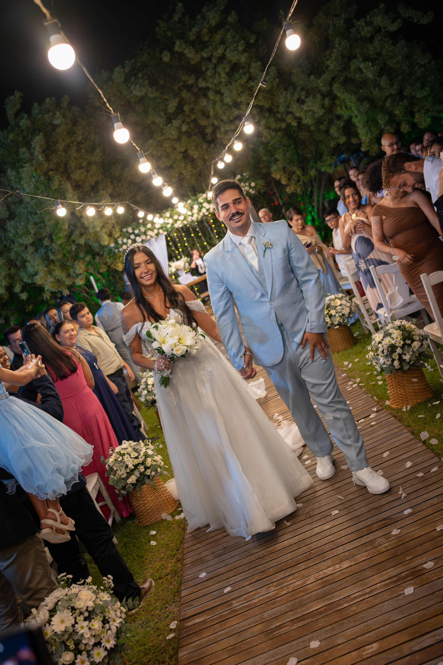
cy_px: 332
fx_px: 646
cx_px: 222
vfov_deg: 54.4
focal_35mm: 35
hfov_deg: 37.9
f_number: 2.8
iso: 2000
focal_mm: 35
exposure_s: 1/320
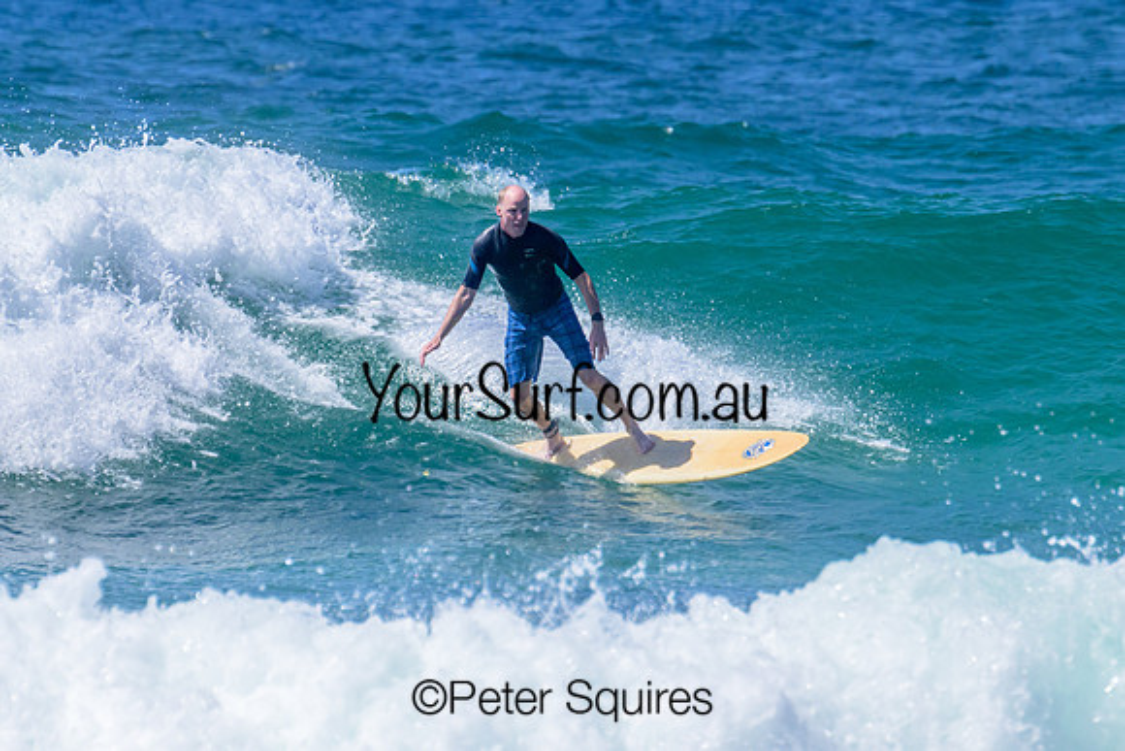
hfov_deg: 2.2
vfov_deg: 1.4
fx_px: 29885
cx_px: 468
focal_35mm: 956
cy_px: 302
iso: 1600
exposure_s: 1/2000
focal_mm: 800
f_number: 16
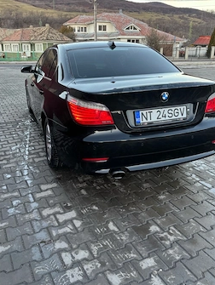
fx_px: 256
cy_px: 119
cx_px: 96
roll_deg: -0.3
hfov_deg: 45.4
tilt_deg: -15.3
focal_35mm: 31
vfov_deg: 58.0
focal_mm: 5.96
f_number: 1.6
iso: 100
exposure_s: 1/121
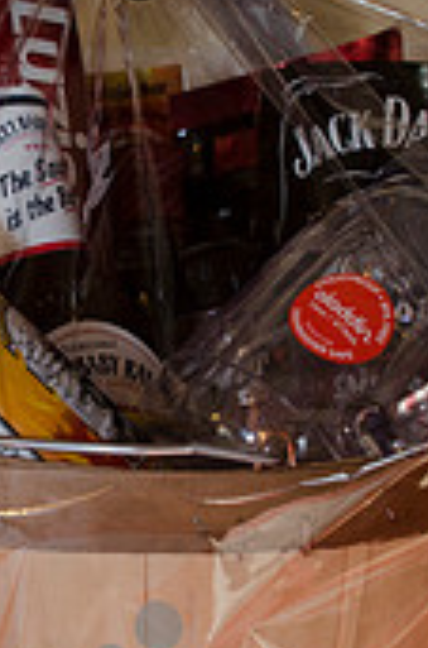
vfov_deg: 25.7
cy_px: 315
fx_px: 1417
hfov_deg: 17.0
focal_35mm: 79
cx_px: 76
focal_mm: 20
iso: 400
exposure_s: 1/60
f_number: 5.6
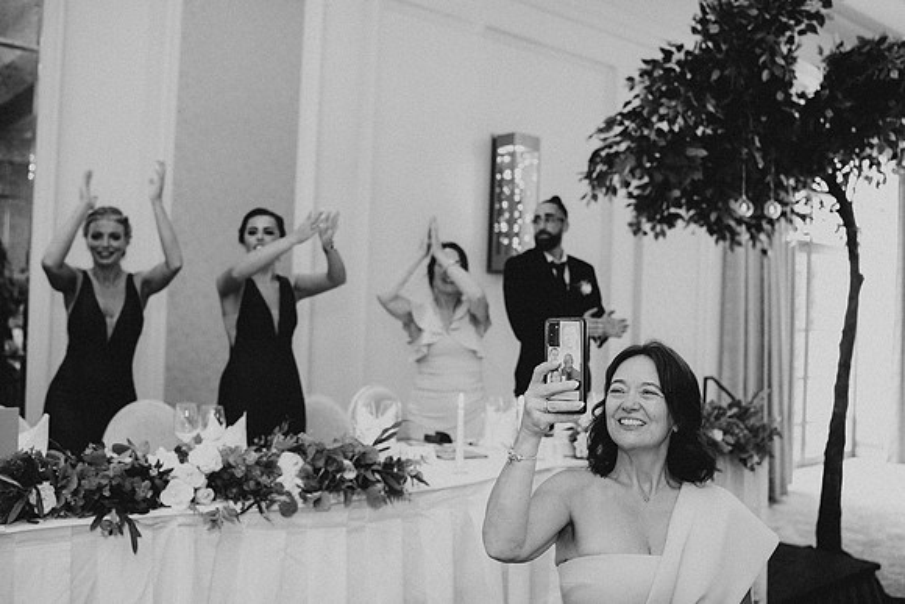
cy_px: 302
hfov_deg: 54.4
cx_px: 452
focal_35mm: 35
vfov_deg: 37.9
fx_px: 880
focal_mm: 35
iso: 1600
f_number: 2.8
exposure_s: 1/125
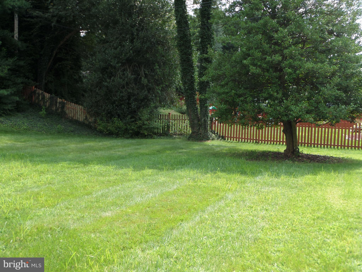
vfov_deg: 35.1
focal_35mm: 41
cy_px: 136
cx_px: 181
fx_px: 429
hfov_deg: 45.8
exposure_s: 1/180
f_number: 3.6
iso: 100
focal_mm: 6.8
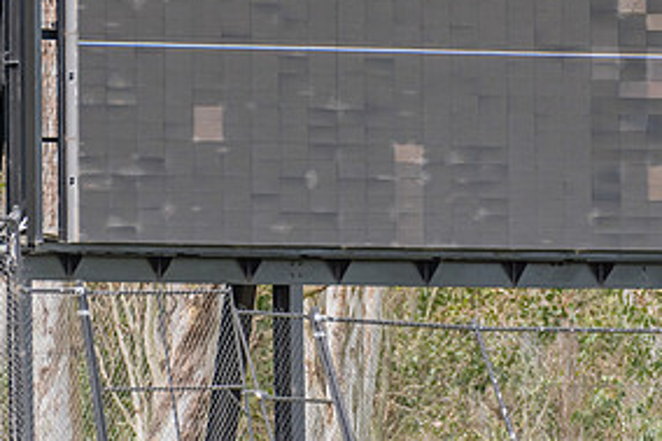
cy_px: -23
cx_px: 717
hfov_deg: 3.1
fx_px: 12276
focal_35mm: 668
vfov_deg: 2.1
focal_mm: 290
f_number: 5
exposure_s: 1/1250
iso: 800
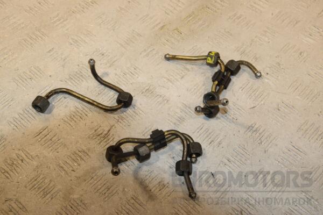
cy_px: 108
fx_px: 471
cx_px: 162
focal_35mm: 52
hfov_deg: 37.9
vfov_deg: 25.8
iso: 800
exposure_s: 1/200
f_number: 9
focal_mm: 35
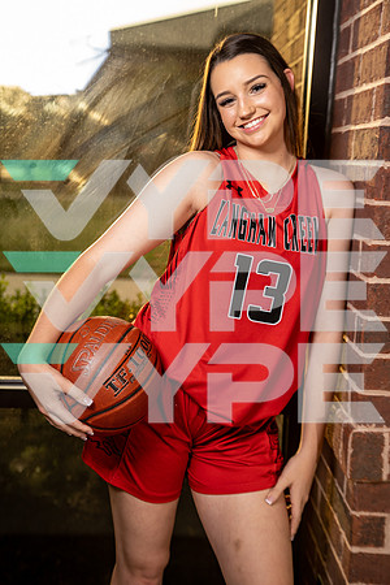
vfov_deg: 38.2
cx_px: 195
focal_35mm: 52
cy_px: 292
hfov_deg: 26.0
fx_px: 845
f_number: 3.2
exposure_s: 1/250
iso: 320
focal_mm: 52
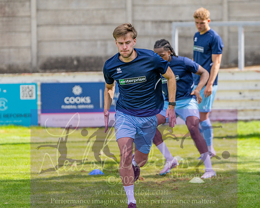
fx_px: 1455
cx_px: 172
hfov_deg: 10.2
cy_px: 71
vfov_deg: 8.2
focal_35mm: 189
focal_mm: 85
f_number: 1.6
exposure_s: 1/6400
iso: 180
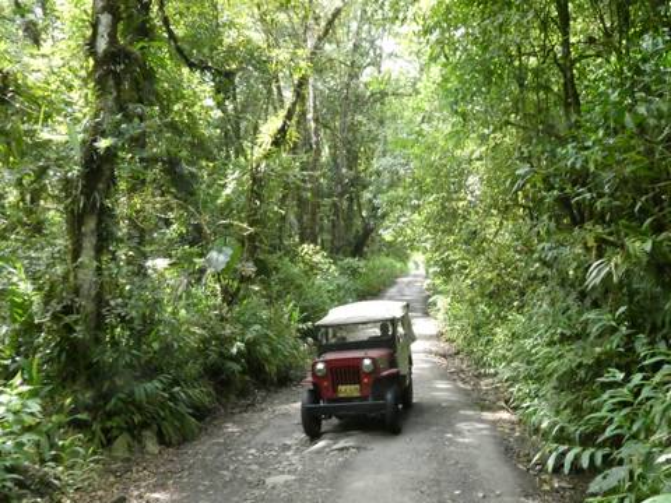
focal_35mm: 33
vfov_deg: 42.9
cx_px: 336
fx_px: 640
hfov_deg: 55.4
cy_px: 252
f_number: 8
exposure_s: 1/80
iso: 1250
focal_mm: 5.8
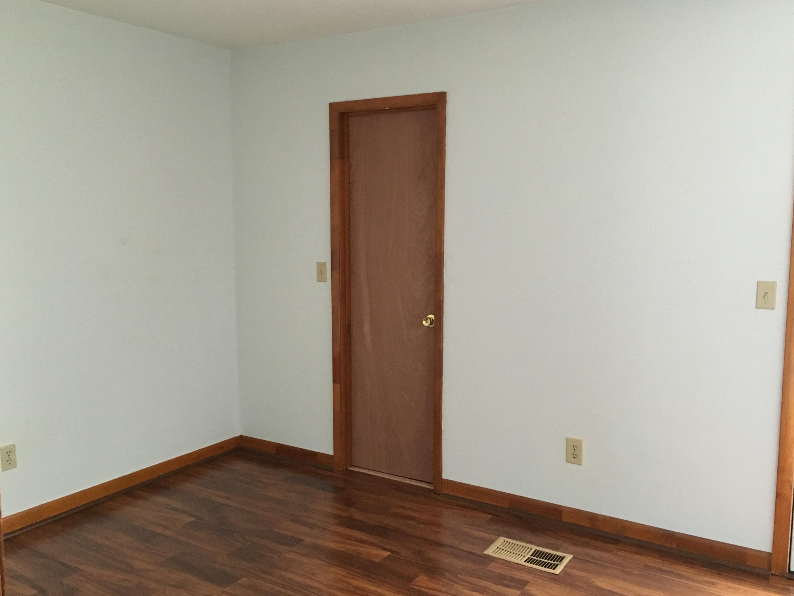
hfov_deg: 58.3
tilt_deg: -4.9
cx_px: 393
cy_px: 300
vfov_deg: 45.4
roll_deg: +0.6
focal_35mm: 31
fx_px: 711
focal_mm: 4.15
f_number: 2.2
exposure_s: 1/20
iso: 200
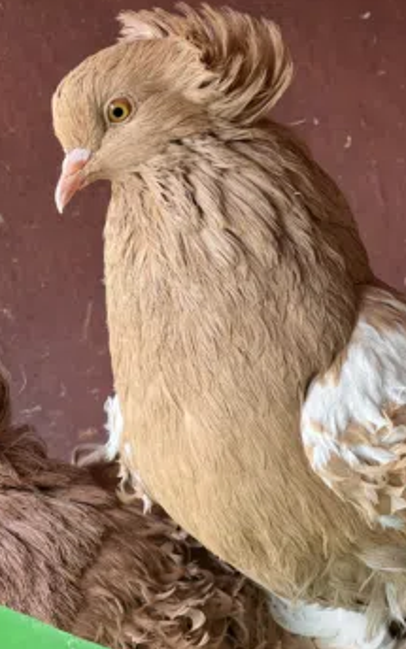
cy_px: 281
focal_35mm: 95
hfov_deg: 13.7
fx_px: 1682
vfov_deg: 21.8
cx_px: 272
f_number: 2.8
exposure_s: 1/121
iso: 80
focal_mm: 9
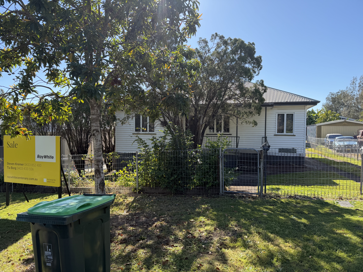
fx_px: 252
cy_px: 136
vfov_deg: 56.8
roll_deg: -0.1
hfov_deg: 71.6
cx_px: 182
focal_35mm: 24
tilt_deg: -0.5
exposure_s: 1/1727
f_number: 1.78
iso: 100
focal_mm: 6.76
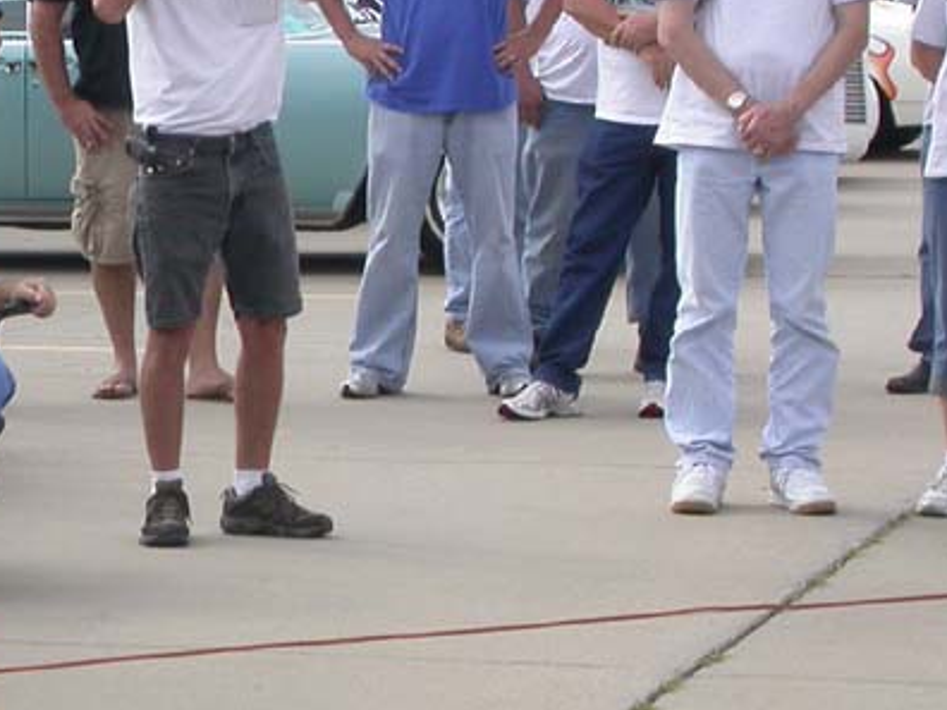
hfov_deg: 9.3
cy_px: 330
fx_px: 5800
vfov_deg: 7.0
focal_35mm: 212
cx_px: -72
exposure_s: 1/365
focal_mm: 17.1
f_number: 5.1
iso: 100
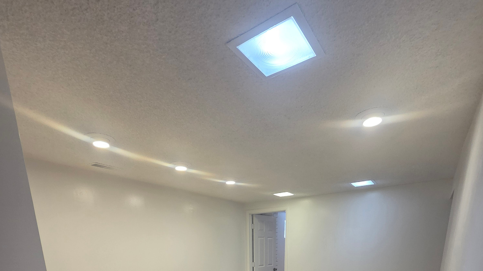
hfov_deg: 89.6
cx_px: 241
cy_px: 320
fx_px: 243
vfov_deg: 41.4
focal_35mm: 19
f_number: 2.2
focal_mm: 2.2
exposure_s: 1/60
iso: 250
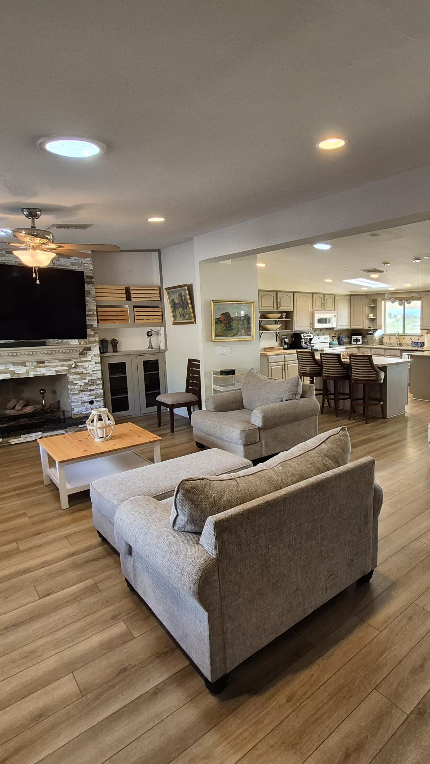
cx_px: 312
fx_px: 385
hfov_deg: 56.1
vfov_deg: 89.6
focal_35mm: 19
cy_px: 381
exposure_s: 1/60
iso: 100
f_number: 2.2
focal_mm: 1.74
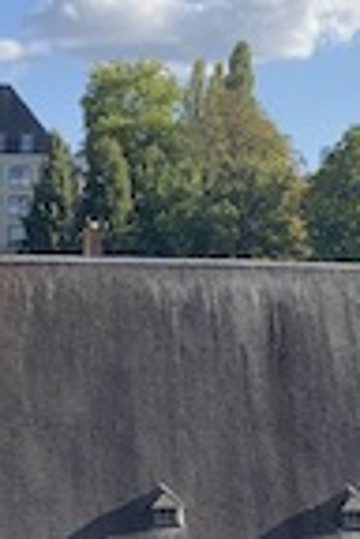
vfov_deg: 16.8
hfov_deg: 11.2
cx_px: -68
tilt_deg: -4.4
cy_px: 509
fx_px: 1800
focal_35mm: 120
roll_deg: -1.3
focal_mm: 4.25
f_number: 1.8
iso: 25
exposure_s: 1/1190
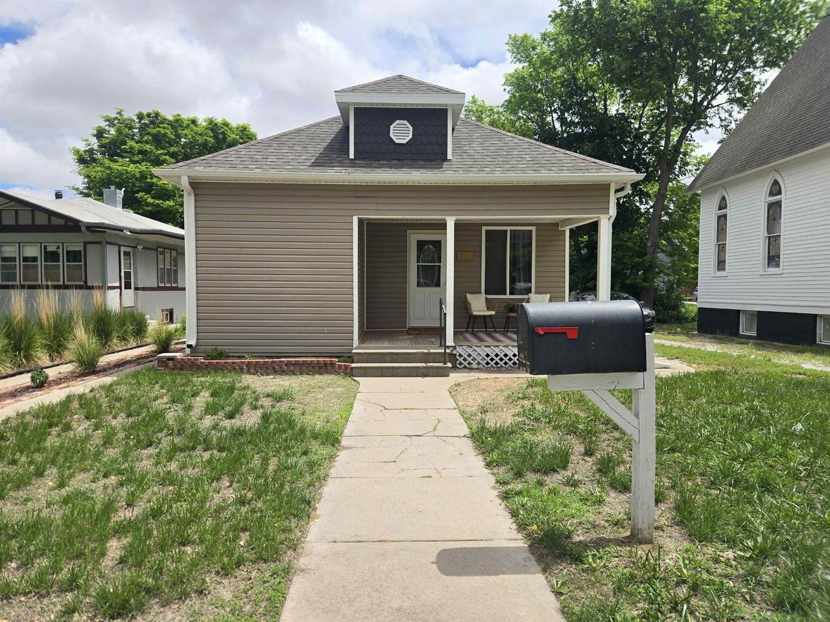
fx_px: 551
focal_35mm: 23
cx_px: 415
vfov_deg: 58.9
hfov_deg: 73.9
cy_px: 311
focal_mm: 5.4
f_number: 1.8
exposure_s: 1/1925
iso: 25
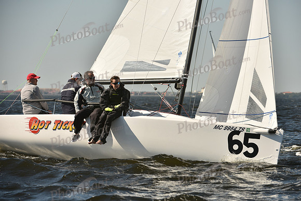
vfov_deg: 5.7
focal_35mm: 240
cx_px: 150
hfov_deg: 8.6
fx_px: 2007
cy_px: 100
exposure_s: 1/1250
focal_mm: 240
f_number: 8
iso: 250
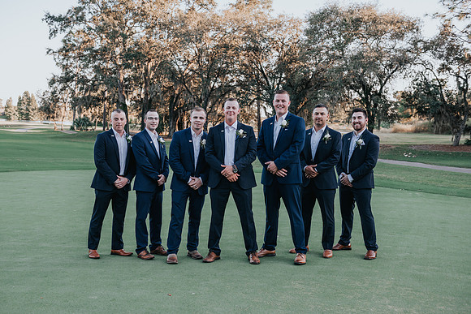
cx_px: 219
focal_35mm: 39
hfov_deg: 50.0
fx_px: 505
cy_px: 168
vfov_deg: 34.6
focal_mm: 36
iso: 200
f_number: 4.5
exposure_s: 1/200
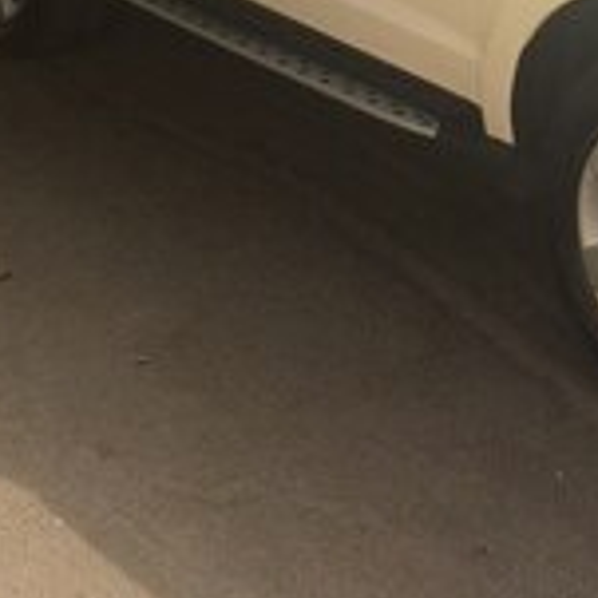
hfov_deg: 20.2
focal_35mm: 84
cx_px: 558
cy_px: -162
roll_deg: -0.8
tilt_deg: -18.0
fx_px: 1642
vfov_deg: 19.2
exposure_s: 1/720
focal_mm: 4.15
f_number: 2.2
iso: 32
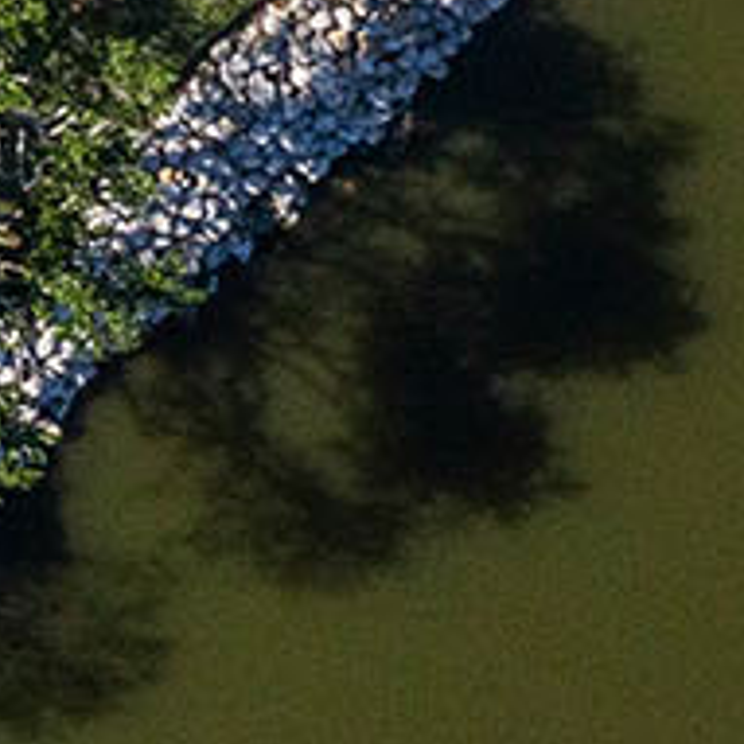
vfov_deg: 7.5
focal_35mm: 224
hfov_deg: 7.1
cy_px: -779
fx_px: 5447
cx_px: -1387
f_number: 7.1
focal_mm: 10.26
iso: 100
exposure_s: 1/1000
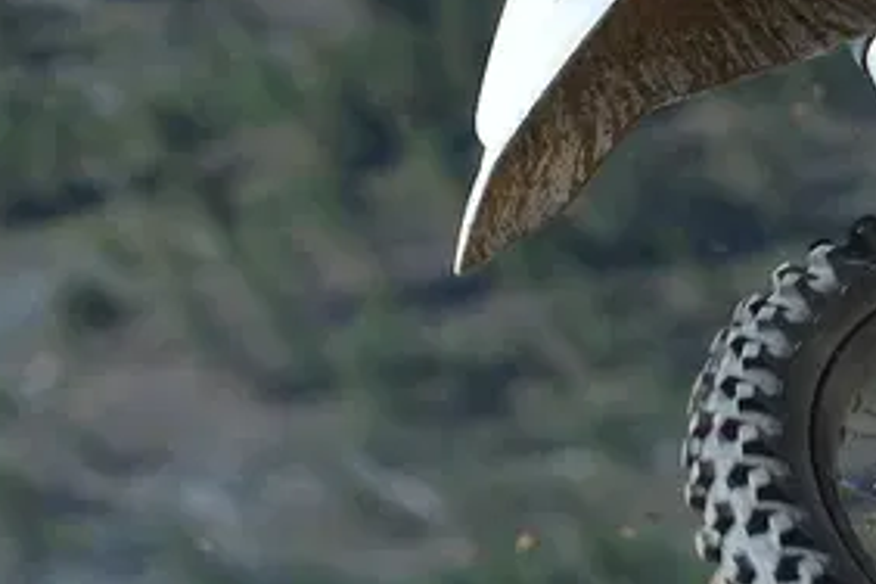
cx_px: 1187
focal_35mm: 703
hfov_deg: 2.9
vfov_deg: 2.0
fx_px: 17105
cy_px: -197
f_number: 6.3
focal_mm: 165
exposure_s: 1/1000
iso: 200
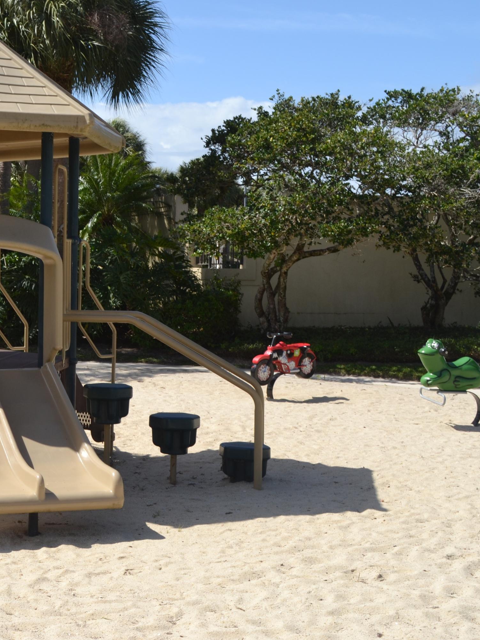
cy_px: 320
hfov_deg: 26.6
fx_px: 961
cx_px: 3
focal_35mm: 52
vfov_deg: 36.8
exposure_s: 1/200
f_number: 9
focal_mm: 24
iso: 100
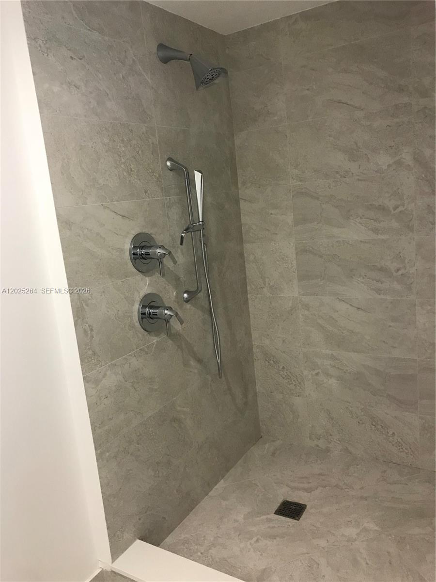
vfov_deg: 63.4
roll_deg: +5.3
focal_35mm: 28
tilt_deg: -10.6
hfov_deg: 49.7
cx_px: 218
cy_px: 291
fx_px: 470
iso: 64
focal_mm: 3.99
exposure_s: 1/15
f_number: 1.8
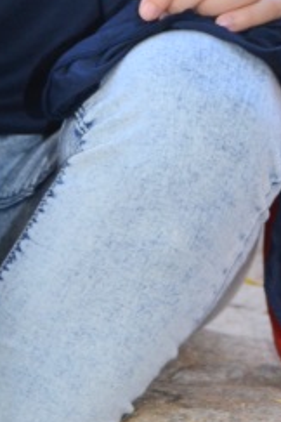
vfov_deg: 10.1
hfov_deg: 6.8
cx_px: 158
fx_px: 2365
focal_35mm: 202
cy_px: -17
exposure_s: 1/125
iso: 125
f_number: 4
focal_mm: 26
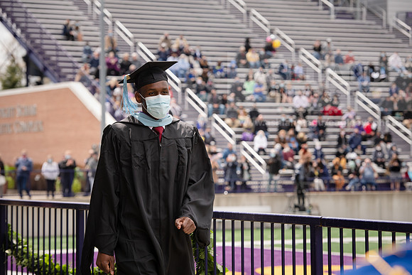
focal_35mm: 125
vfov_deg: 11.0
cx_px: 206
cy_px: 138
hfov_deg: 16.4
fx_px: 1431
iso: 400
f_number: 5.6
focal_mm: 125
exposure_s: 1/640
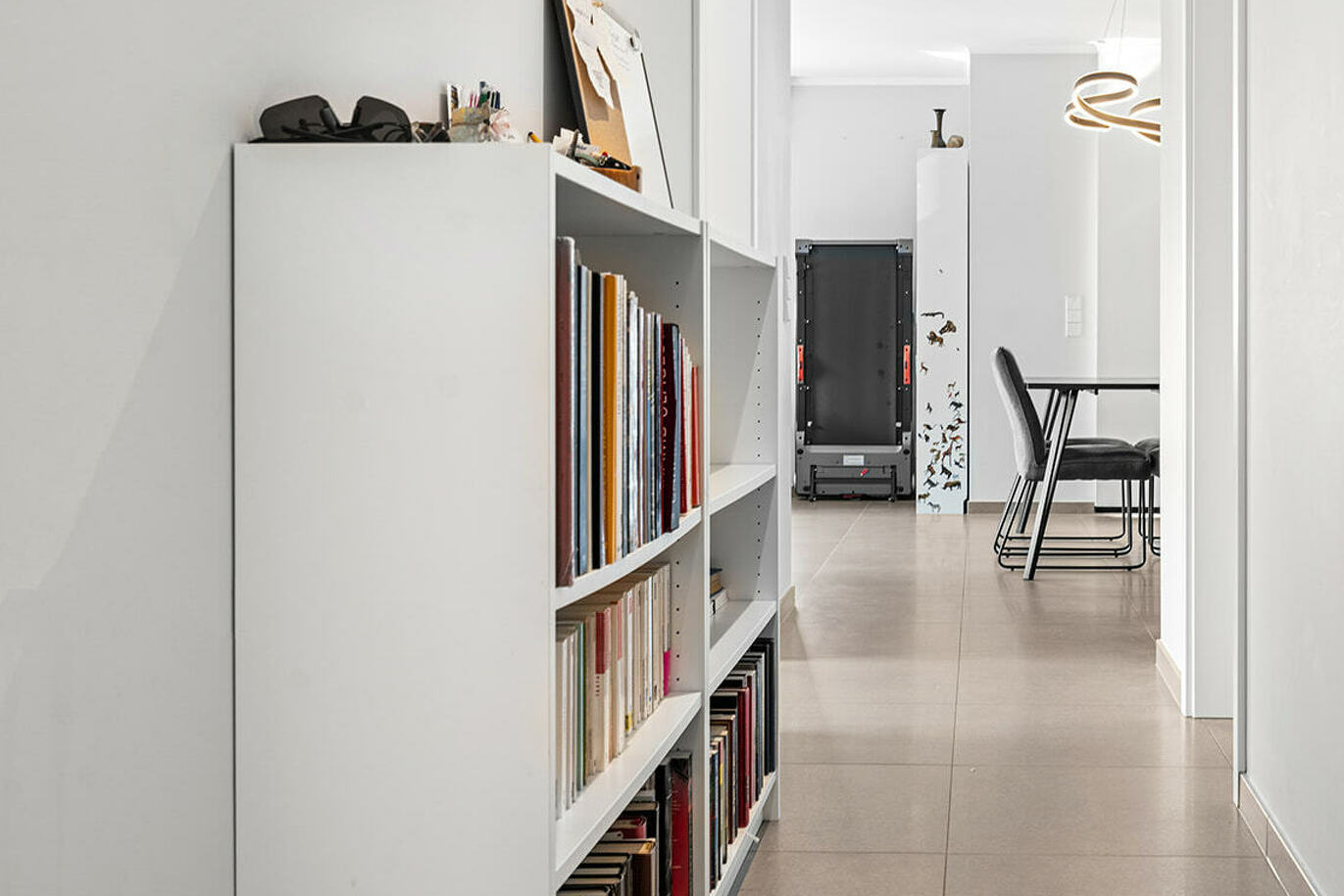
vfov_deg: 31.8
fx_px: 1568
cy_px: 363
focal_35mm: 42
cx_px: 933
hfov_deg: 45.4
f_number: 7.1
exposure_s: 1/6
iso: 200
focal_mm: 30
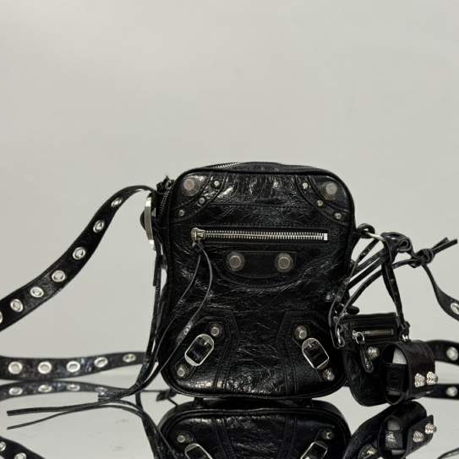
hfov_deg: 30.0
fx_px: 855
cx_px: 261
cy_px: 230
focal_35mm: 57
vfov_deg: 30.0
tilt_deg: -2.6
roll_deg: +0.3
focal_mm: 6.76
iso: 80
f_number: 1.78
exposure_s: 1/50
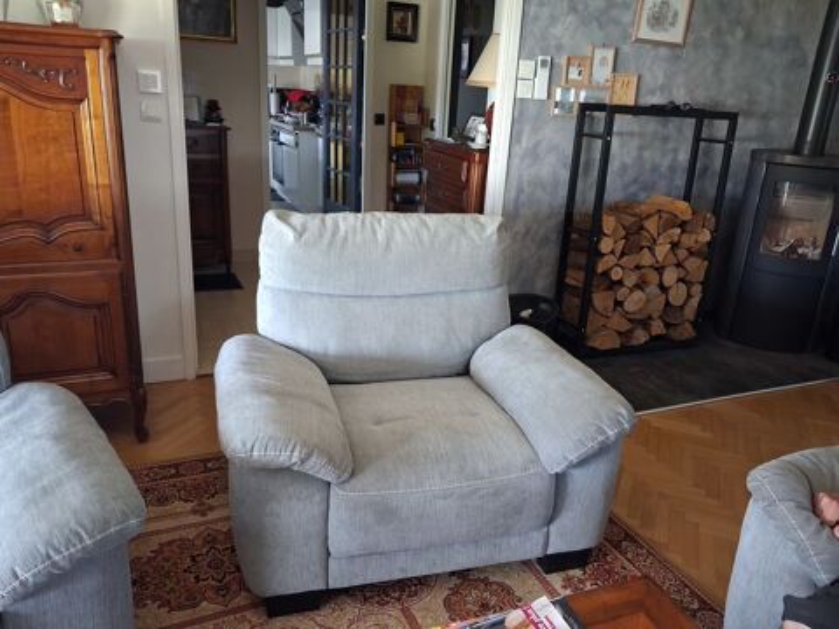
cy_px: 314
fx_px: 654
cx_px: 420
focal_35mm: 27
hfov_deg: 65.3
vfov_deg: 51.4
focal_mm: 4
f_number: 1.8
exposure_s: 1/33
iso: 500
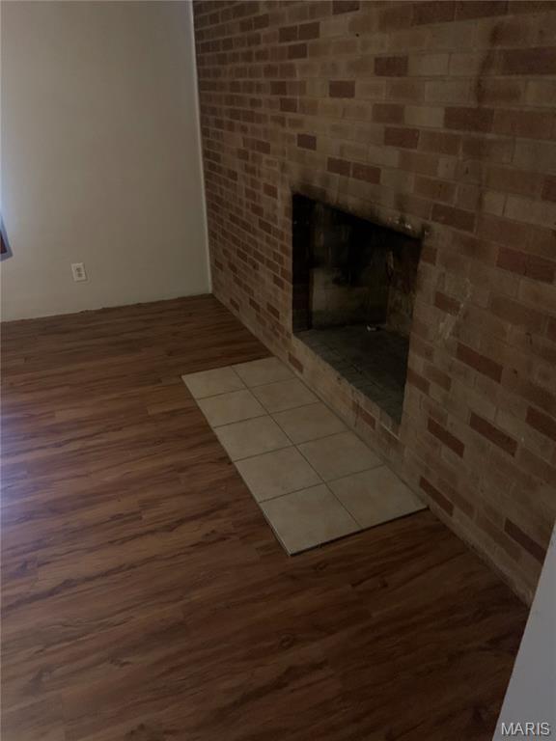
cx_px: 278
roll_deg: +1.5
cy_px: 370
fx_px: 557
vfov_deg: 67.3
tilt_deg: -27.6
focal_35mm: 26
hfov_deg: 53.1
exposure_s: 1/15
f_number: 1.8
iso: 1250
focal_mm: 4.25
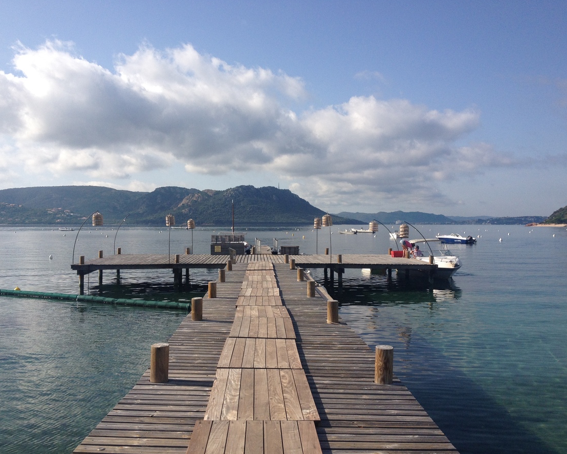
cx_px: 271
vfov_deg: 40.1
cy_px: 225
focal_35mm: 37
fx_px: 621
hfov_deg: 49.1
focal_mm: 4.28
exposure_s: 1/2404
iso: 64
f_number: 2.4
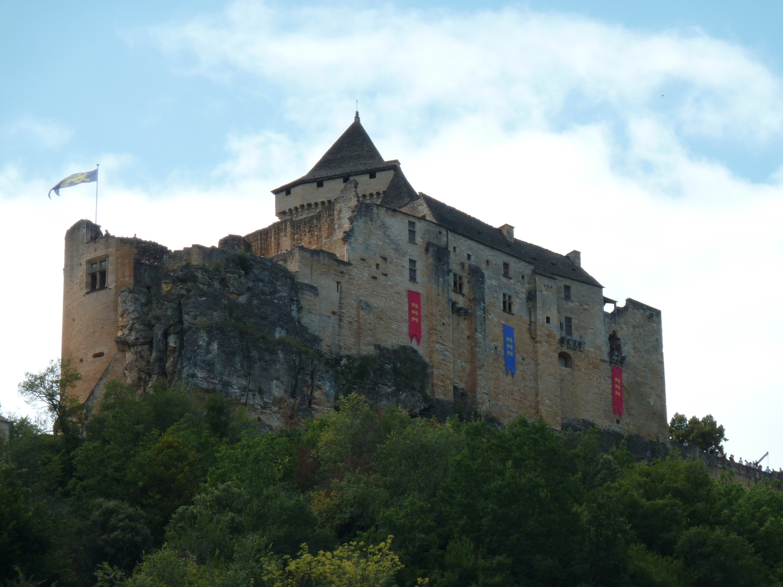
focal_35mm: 147
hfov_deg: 13.4
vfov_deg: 10.1
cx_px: 392
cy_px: 294
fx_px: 3325
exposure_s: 1/400
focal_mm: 24.1
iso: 80
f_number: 4.5
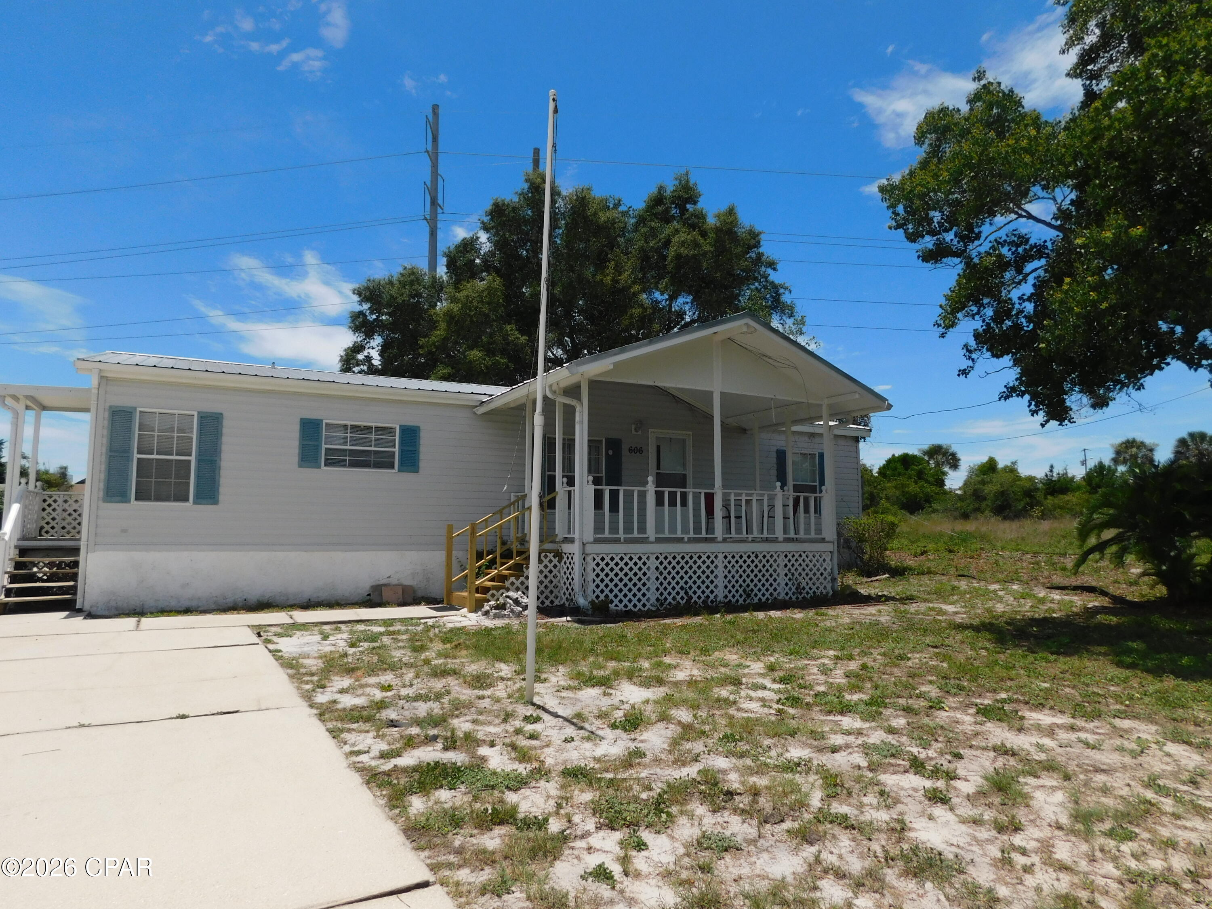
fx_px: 805
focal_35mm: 23
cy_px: 454
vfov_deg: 58.9
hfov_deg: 73.9
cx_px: 606
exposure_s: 1/800
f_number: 6
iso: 125
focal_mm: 4
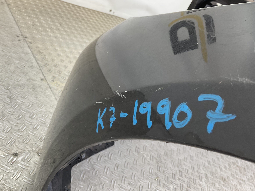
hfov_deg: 56.7
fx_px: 236
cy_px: 98
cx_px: 117
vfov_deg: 44.2
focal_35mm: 32
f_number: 1.8
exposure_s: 1/100
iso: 32
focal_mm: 3
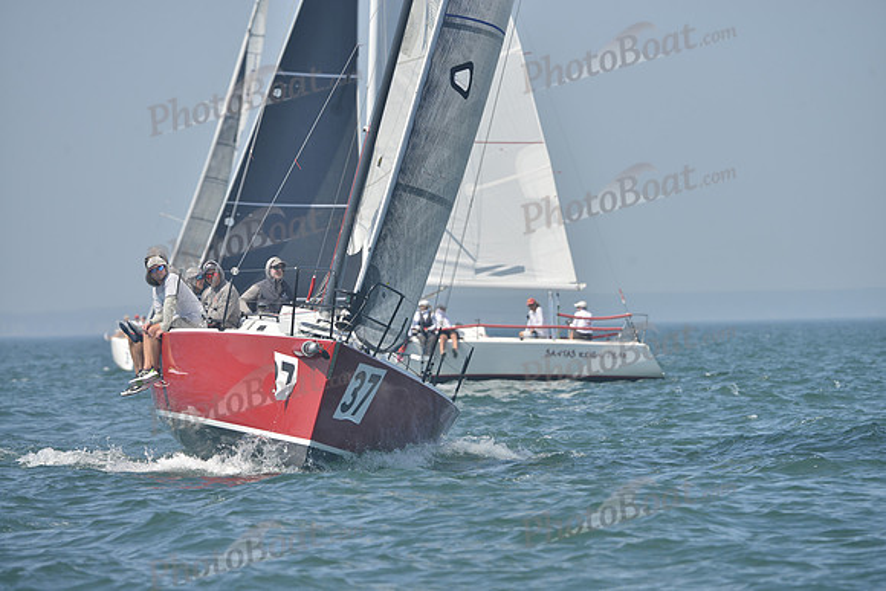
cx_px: 443
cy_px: 296
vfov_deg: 6.2
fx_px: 5415
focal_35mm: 220
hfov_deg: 9.4
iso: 280
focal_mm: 220
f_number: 7.1
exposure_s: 1/1000
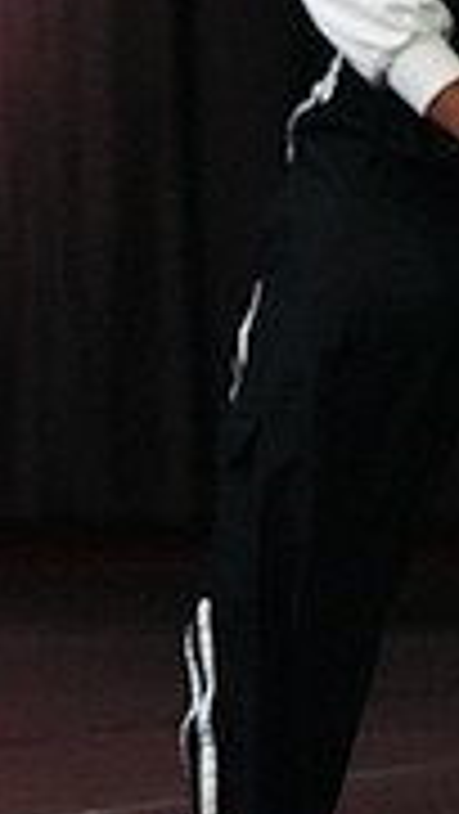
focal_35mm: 1009
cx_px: -824
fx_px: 21801
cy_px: 97
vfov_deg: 2.1
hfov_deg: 1.2
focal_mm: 300
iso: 16000
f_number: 3.5
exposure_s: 1/1250
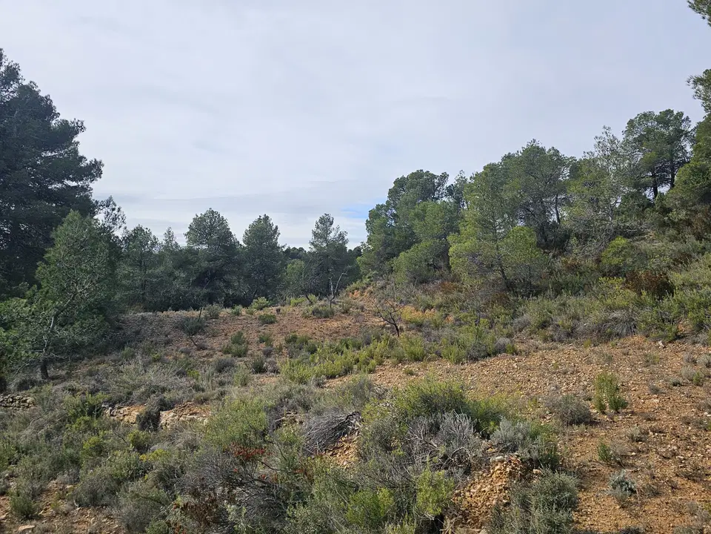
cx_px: 356
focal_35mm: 23
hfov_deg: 73.9
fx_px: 472
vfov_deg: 58.9
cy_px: 267
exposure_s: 1/934
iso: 10
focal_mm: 6.3
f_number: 1.7
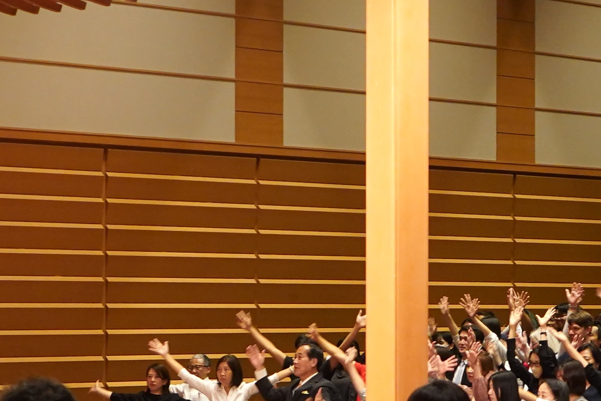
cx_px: 369
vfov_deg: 11.8
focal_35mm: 116
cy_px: 316
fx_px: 1936
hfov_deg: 17.6
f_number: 3.5
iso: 2500
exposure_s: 1/30
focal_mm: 29
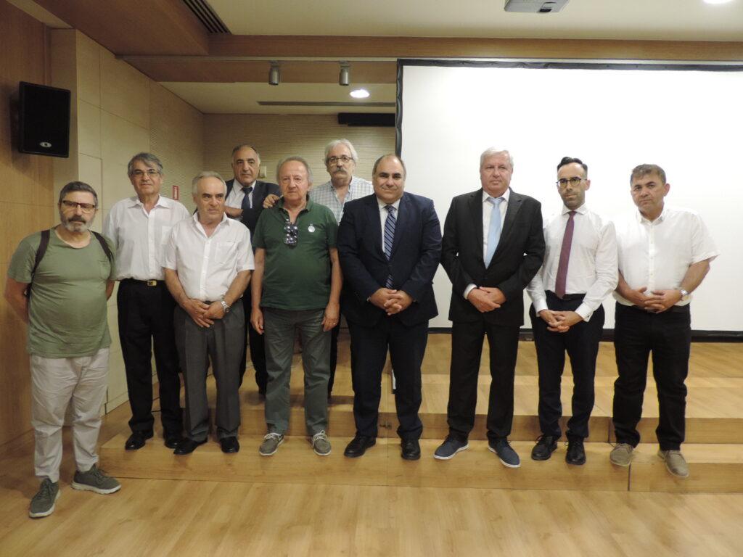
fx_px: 515
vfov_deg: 56.8
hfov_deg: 71.6
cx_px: 372
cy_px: 278
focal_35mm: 24
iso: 400
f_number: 3
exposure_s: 1/20
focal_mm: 4.3
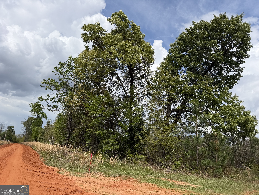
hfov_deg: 71.6
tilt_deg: +15.1
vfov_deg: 56.8
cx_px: 130
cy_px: 98
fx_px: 180
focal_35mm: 24
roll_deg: -5.2
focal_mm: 6.76
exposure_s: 1/5714
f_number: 1.78
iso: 80
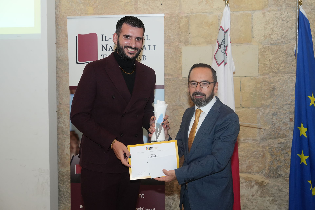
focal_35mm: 60
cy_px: 105
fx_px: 525
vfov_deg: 22.6
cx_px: 158
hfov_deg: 33.4
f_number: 5
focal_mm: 60
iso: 3200
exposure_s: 1/160
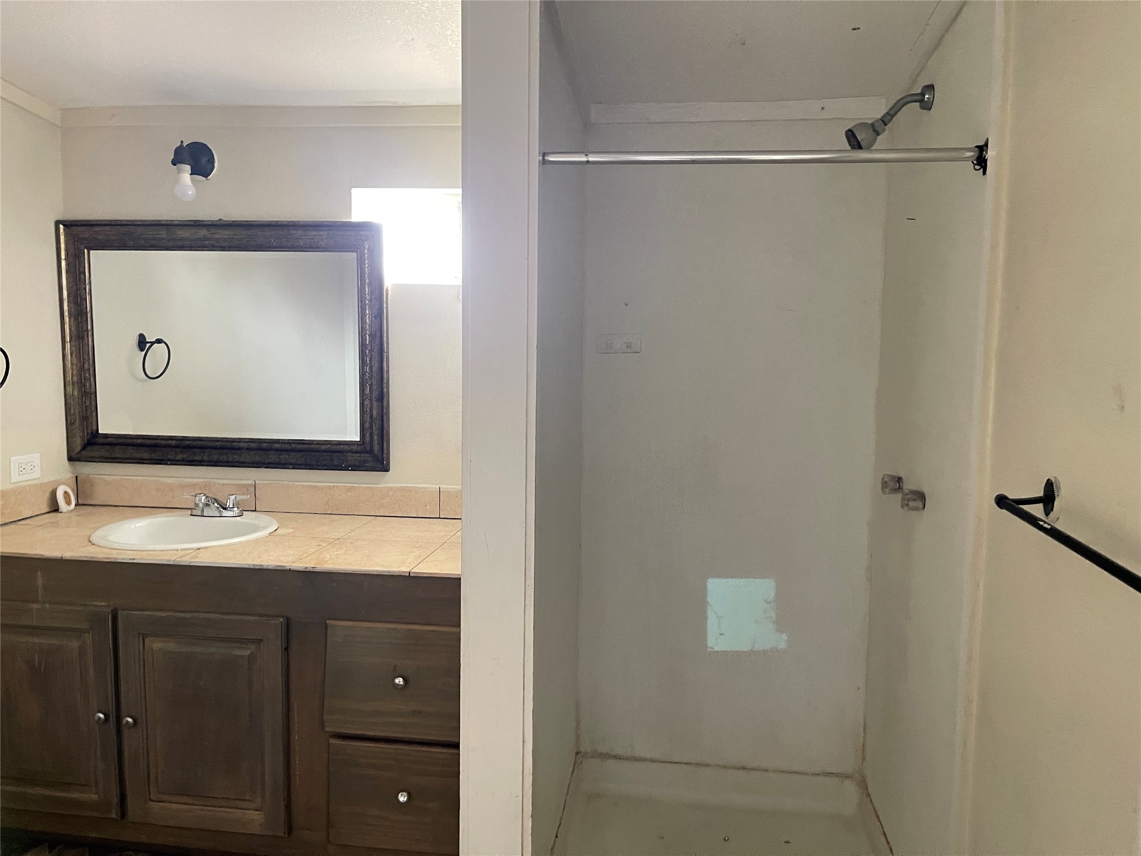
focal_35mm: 25
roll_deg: -0.8
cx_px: 570
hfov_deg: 69.4
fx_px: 824
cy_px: 428
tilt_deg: -6.5
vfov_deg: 54.9
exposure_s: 1/30
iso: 1000
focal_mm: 5.1
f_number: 1.6
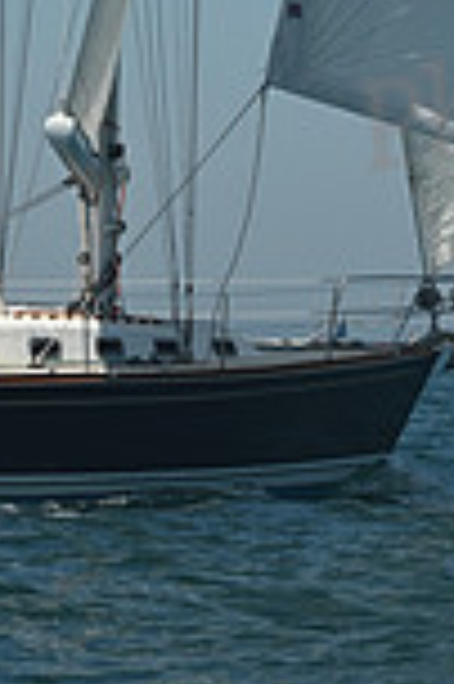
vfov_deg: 7.5
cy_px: -572
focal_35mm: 267
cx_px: 128
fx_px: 5062
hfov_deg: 5.1
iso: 320
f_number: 9
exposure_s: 1/1000
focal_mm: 70
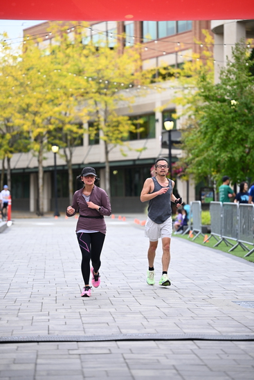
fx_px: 1216
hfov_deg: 11.9
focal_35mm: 115
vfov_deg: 17.8
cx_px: 127
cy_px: 190
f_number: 2.8
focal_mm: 115
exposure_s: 1/2000
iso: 640
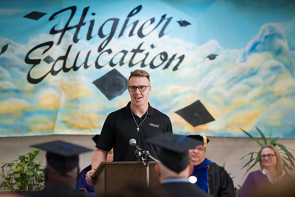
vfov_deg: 7.4
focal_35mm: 185
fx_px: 1516
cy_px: 98
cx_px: 148
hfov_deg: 11.1
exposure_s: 1/200
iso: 3200
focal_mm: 185
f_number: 3.2
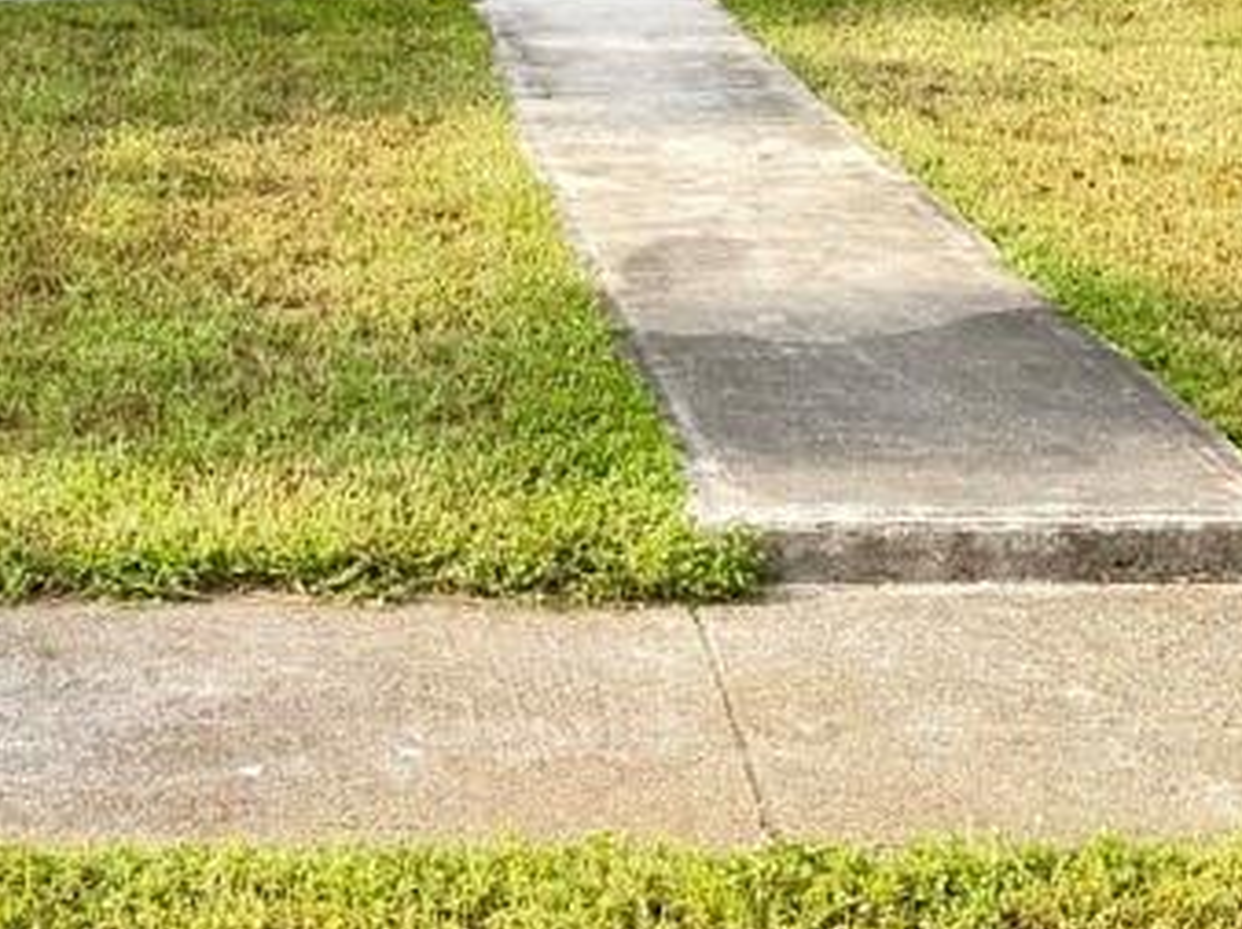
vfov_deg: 15.8
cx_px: 375
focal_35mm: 91
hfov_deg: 21.4
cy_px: -51
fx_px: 3263
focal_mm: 6.76
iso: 80
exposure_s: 1/607
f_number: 1.78
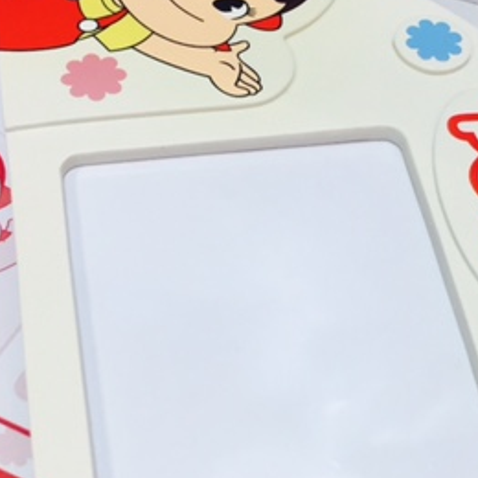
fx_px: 984
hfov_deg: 27.1
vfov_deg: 26.8
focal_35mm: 63
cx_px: 322
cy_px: 384
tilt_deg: -60.6
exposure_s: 1/33
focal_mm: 4.15
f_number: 2.2
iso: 40
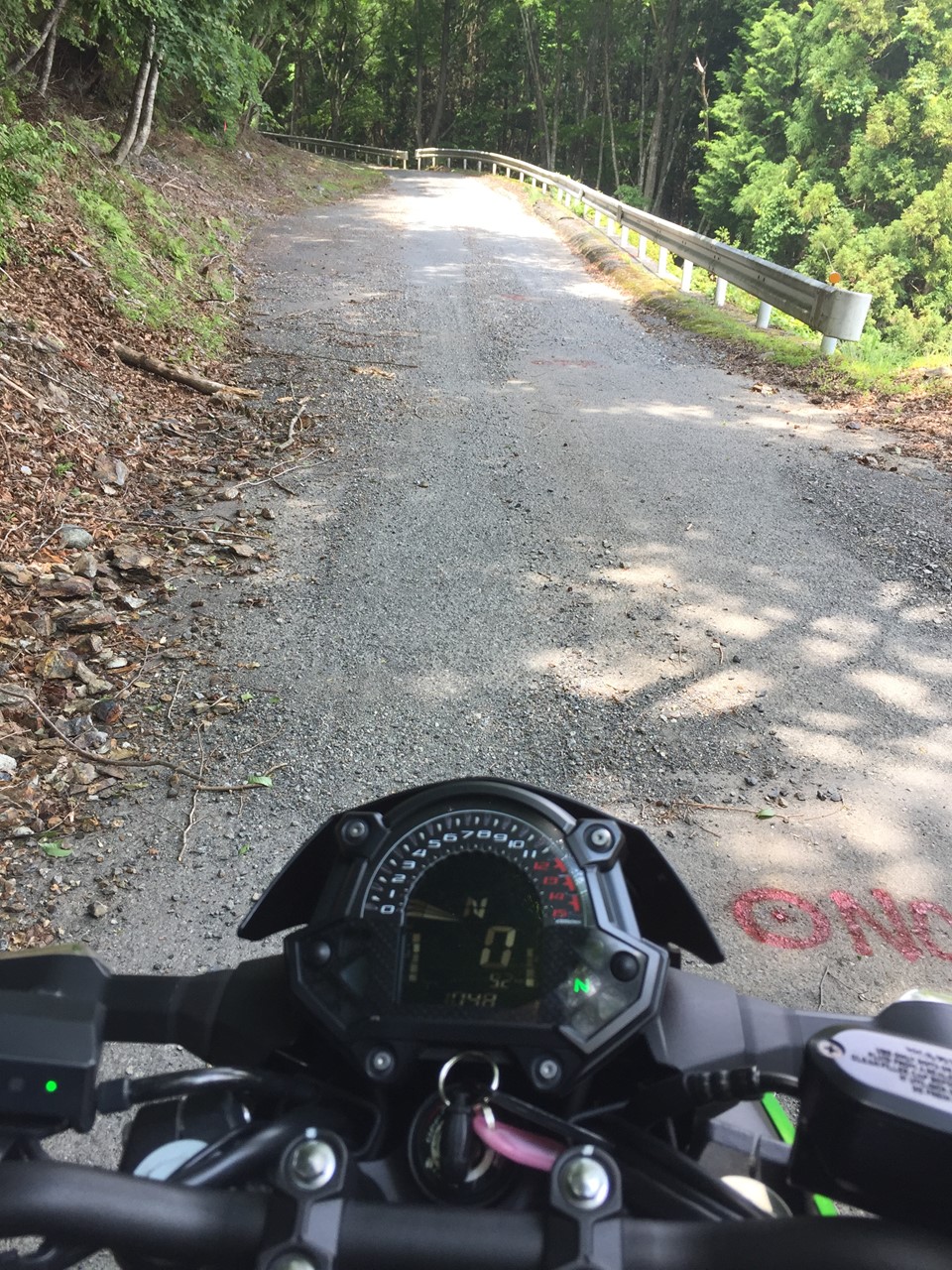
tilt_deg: -20.2
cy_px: 635
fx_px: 1063
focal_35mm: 29
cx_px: 476
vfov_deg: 61.7
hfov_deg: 48.2
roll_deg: -1.5
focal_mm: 4.15
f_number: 2.2
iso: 32
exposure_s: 1/237
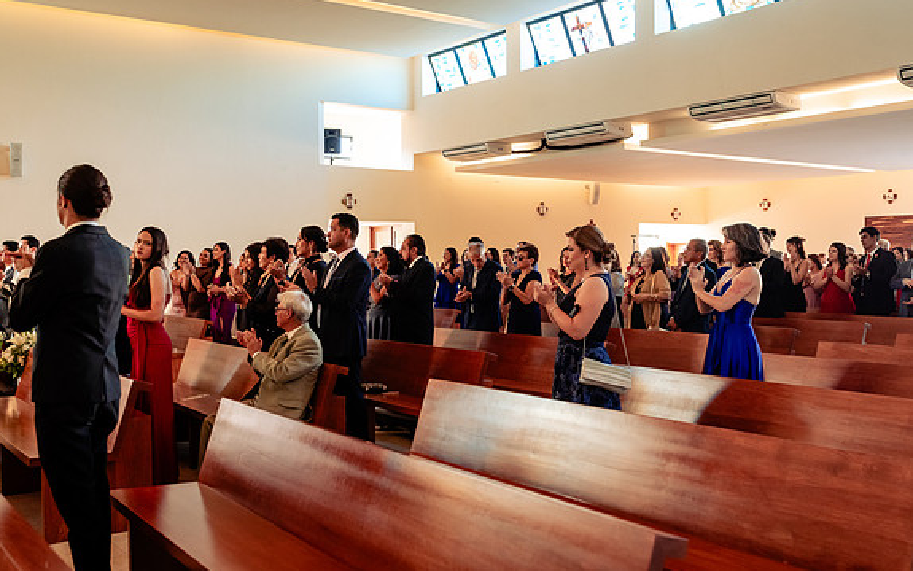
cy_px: 290
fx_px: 946
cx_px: 455
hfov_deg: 51.5
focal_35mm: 38
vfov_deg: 33.6
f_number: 4.5
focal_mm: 35
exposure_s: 1/125
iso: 2000
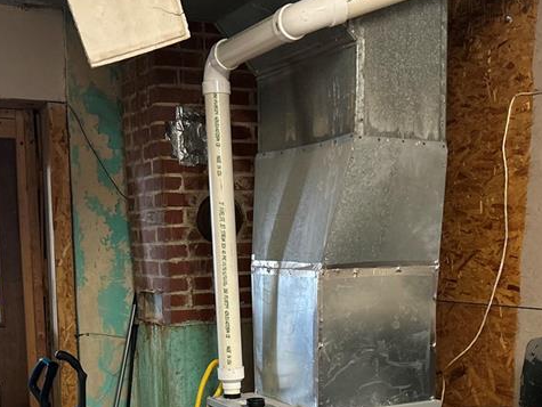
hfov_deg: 34.3
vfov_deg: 25.1
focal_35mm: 56
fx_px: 877
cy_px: 386
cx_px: 299
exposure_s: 1/60
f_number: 1.5
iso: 250
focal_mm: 5.7
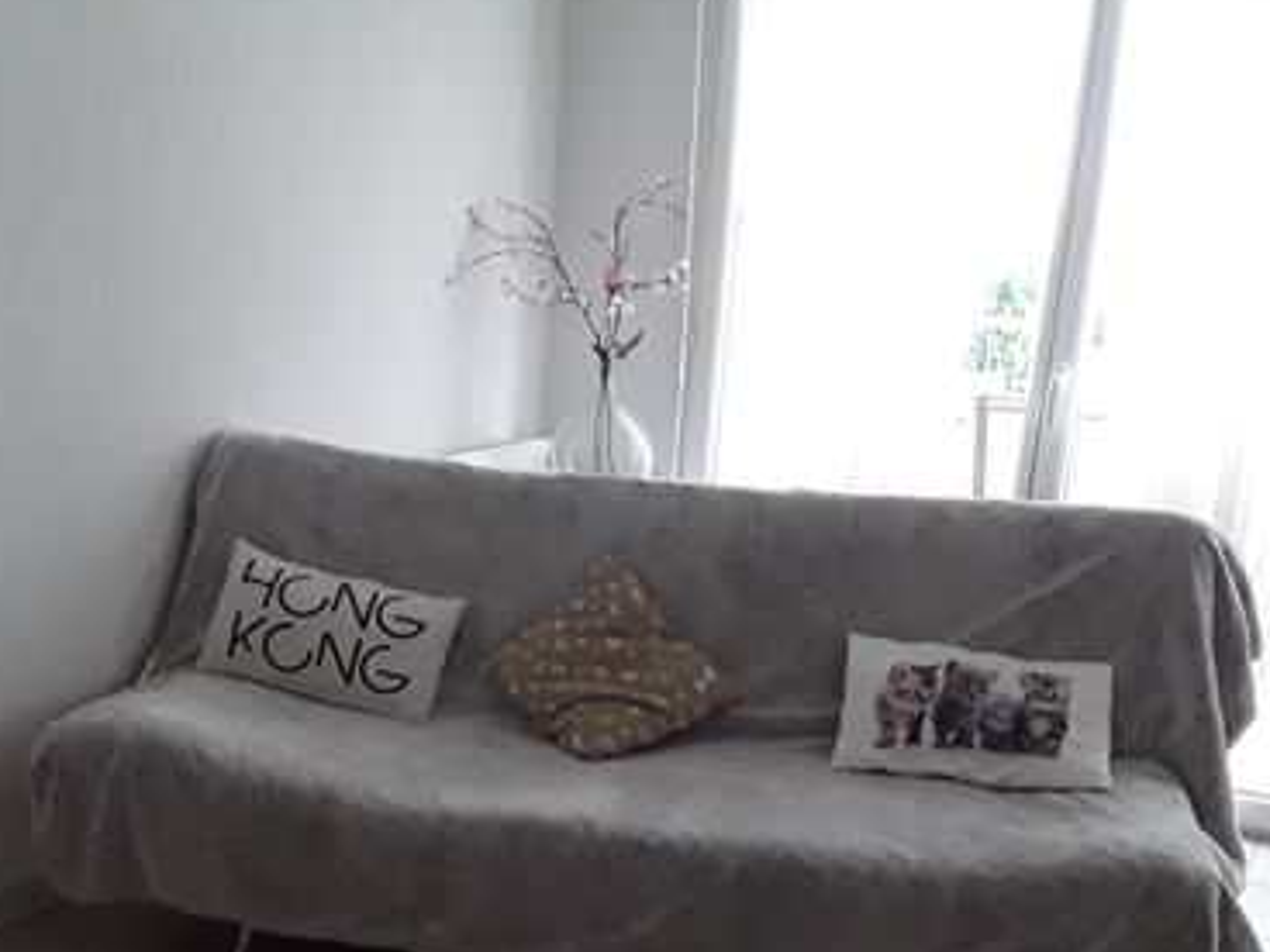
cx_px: 514
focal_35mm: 44
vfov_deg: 32.1
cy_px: 752
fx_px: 1614
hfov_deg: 42.8
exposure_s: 1/33
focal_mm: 2.91
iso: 200
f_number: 1.9
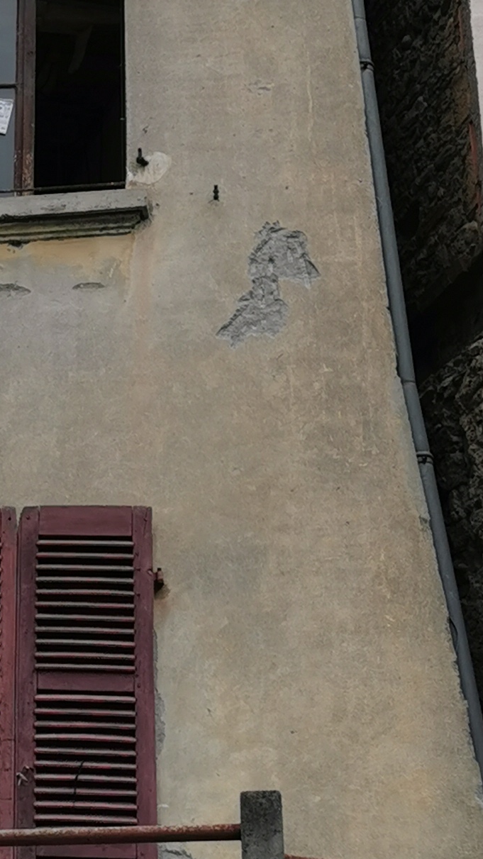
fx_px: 2391
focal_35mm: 105
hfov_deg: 11.3
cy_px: 272
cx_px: -79
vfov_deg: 20.3
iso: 50
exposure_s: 1/1742
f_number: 1.6
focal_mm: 5.56
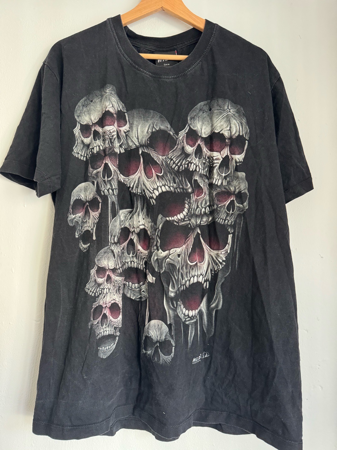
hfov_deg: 56.8
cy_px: 225
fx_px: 312
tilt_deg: +2.3
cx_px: 168
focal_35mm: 24
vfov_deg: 71.6
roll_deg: +0.3
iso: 500
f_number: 1.78
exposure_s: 1/48
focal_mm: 6.76
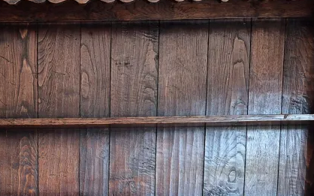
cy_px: 161
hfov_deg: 47.0
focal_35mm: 42
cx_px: 130
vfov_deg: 29.7
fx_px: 359
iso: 320
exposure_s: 1/100
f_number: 1.8
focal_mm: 5.4
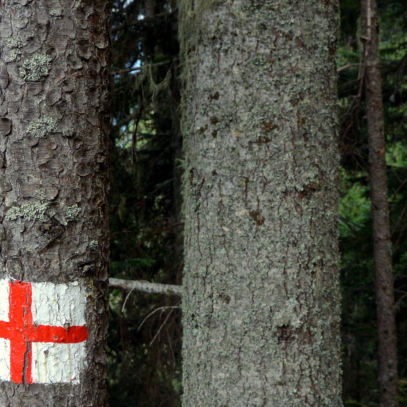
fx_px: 905
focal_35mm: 68
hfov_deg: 25.4
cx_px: 212
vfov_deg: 25.3
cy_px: 240
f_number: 4.5
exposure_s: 1/80
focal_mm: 16.9
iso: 800
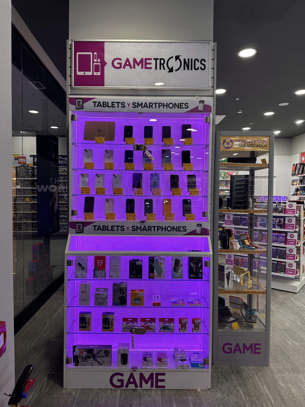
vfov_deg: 71.6
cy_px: 204
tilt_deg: -1.1
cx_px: 152
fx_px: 282
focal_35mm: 24
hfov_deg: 56.8
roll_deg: -1.6
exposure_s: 1/121
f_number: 1.78
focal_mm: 6.86
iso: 125
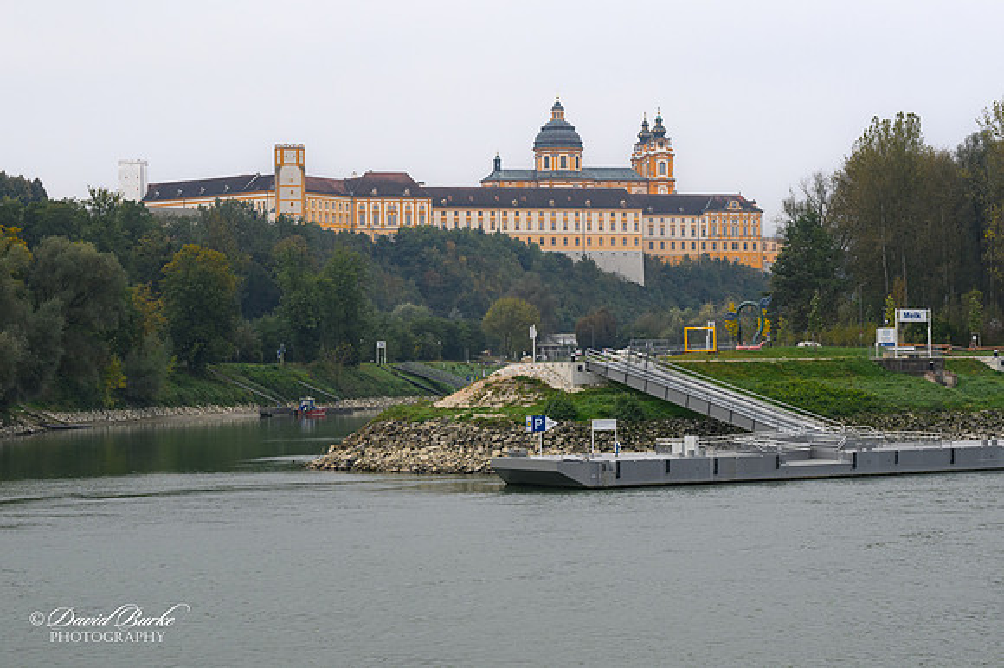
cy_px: 334
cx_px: 502
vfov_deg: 16.2
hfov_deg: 24.2
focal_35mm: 84
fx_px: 2341
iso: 500
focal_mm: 56
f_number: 8
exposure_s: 1/250
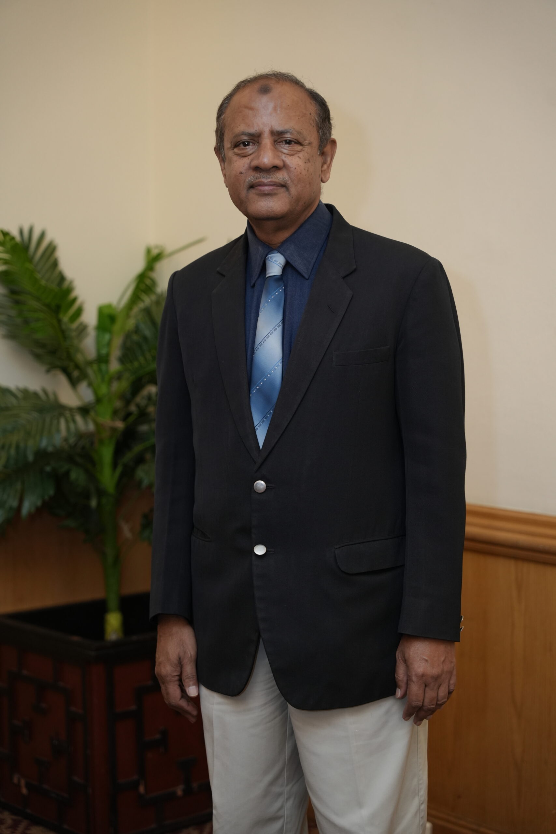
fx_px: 1621
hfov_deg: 19.5
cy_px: 417
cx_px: 278
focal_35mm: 70
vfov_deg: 28.8
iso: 1250
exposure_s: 1/125
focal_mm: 70
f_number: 2.8
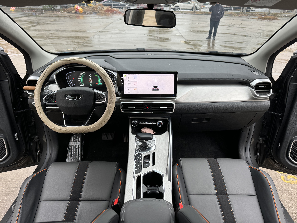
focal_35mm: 24
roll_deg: -2.7
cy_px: 112
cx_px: 148
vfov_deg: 56.8
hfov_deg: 71.6
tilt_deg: -28.9
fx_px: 206
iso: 160
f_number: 1.78
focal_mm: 6.76
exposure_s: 1/121
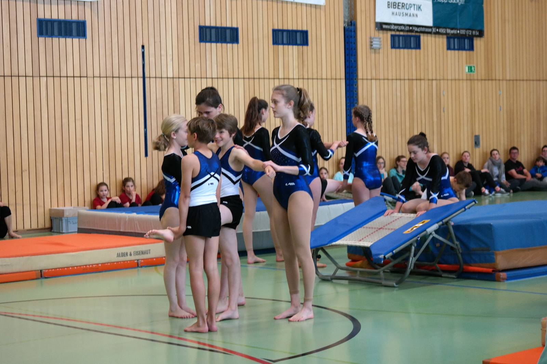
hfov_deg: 24.5
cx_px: 274
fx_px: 1261
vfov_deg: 16.4
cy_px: 182
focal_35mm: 83
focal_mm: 54
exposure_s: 1/80
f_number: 4
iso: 800
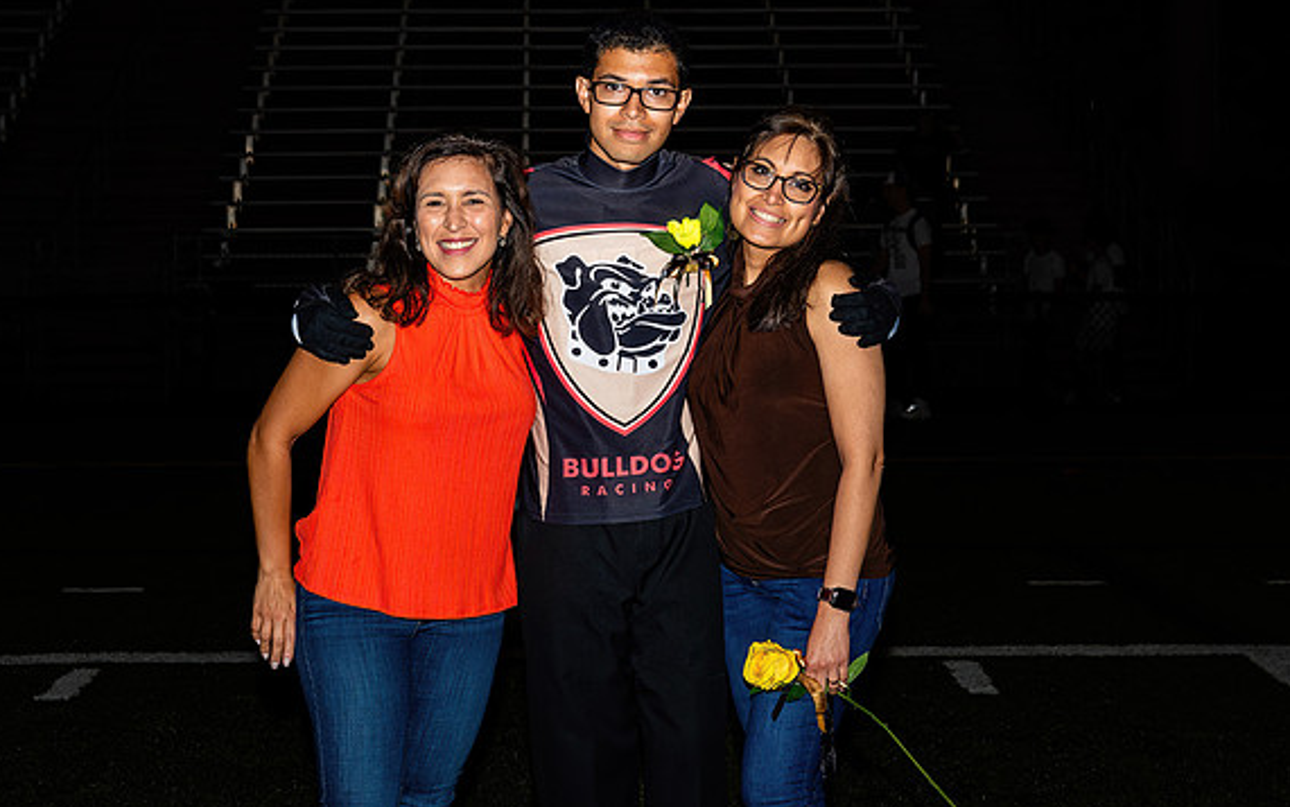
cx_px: 629
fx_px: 2848
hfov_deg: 25.5
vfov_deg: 16.1
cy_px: 434
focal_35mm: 81
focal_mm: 44
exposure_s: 1/200
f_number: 5
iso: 320
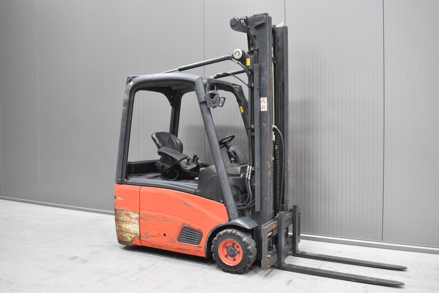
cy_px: 146
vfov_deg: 41.7
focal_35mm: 32
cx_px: 220
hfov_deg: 59.5
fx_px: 384
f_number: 4.5
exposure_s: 1/30
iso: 1600
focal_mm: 21
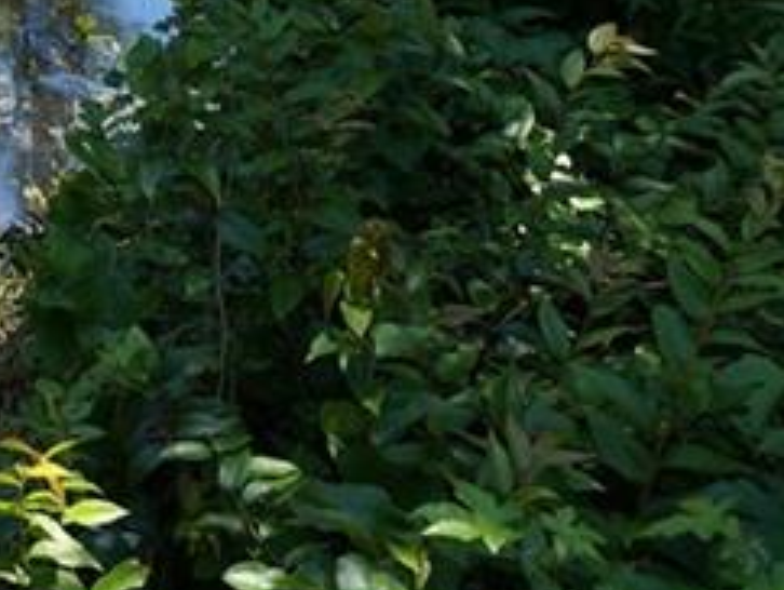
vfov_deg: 17.0
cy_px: -441
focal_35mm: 73
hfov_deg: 24.3
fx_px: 1655
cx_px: -143
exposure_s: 1/250
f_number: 4.5
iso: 100
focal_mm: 12
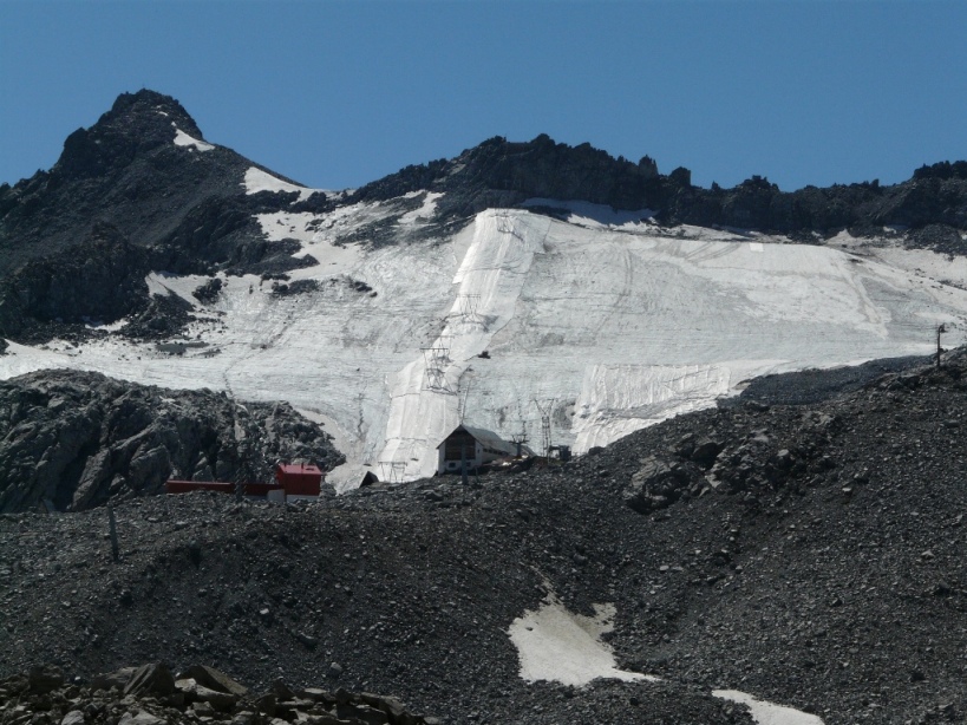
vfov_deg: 11.3
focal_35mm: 131
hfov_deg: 15.1
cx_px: 484
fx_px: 3659
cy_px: 362
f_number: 8
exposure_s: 1/800
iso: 100
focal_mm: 21.6
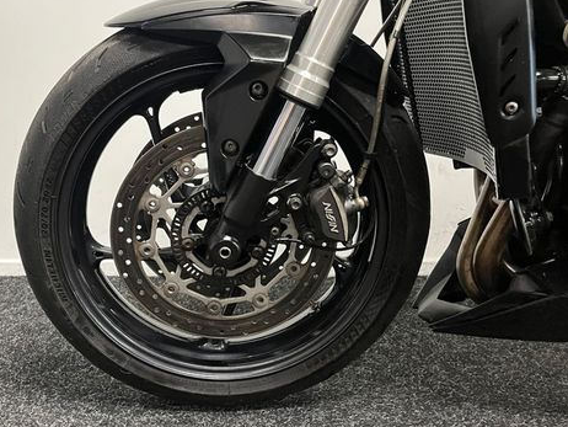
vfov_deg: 39.7
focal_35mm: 36
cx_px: 230
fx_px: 591
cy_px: 202
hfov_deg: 51.0
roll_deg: +0.5
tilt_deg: -10.3
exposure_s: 1/50
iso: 250
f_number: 1.6
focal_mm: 5.1
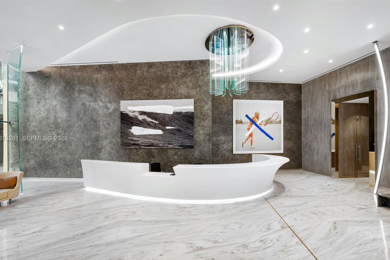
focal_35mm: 15
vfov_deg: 77.2
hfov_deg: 100.4
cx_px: 195
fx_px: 163
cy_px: 139
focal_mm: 14
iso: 200
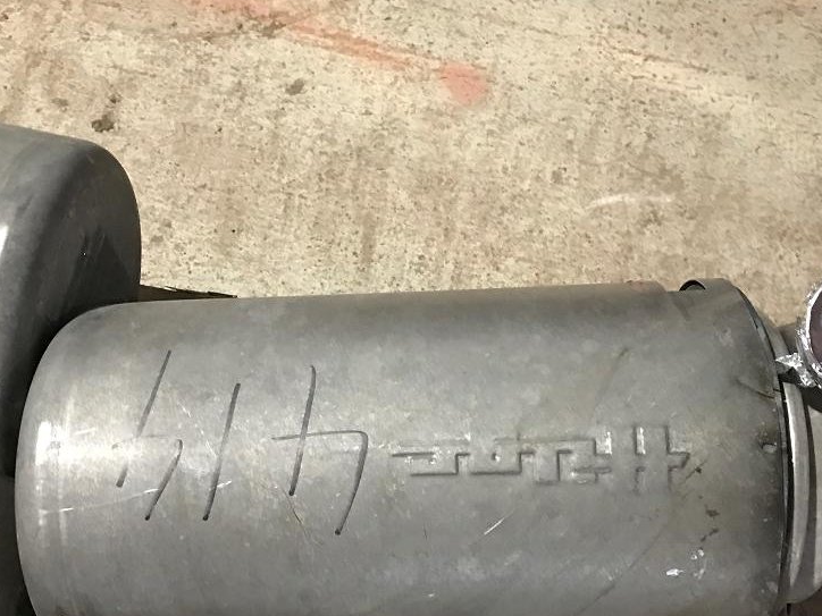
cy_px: 374
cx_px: 441
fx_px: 926
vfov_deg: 36.7
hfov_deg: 47.8
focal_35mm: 39
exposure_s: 1/9
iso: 100
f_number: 1.8
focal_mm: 3.99
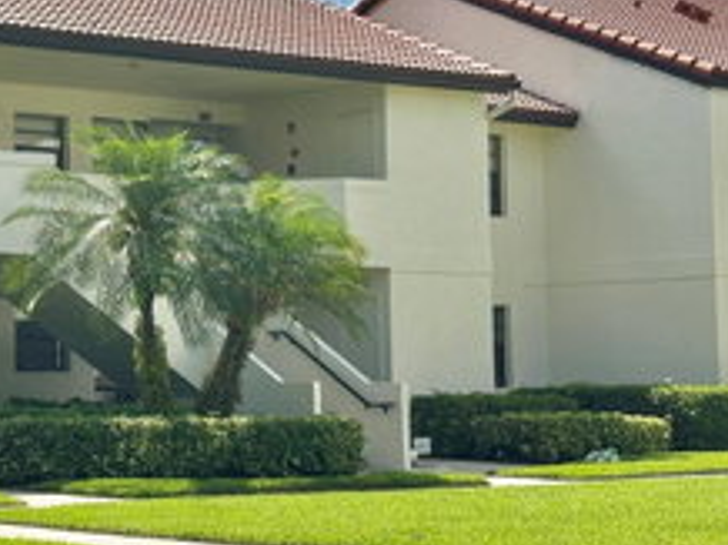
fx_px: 1975
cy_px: 288
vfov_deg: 15.7
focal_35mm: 94
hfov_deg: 20.4
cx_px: 35
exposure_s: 1/4016
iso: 64
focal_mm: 6.86
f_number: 1.78
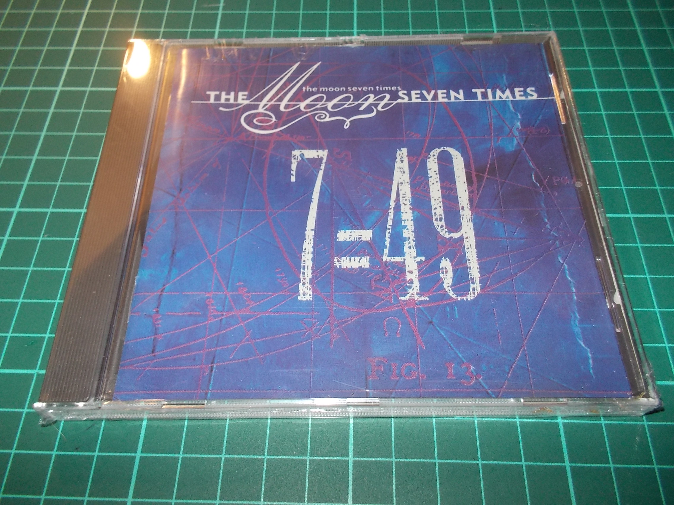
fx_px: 565
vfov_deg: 48.2
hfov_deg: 61.7
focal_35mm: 29
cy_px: 252
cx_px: 337
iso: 200
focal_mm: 4.1
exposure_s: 1/30
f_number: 3.3
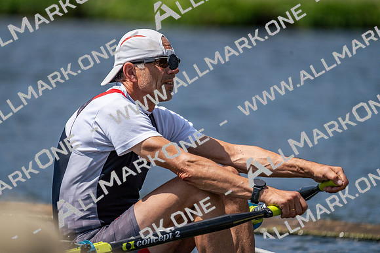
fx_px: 6335
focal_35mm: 600
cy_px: 126
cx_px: 190
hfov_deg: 3.4
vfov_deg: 2.3
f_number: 6.3
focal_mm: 600
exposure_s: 1/2000
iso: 250
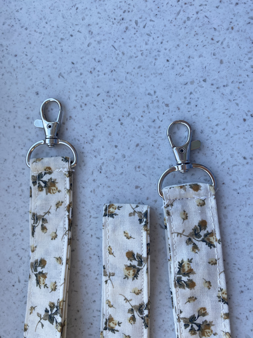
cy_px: 169
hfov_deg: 54.9
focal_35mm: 25
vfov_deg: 69.4
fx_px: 244
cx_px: 126
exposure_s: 1/170
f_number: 1.8
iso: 32
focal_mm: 4.25
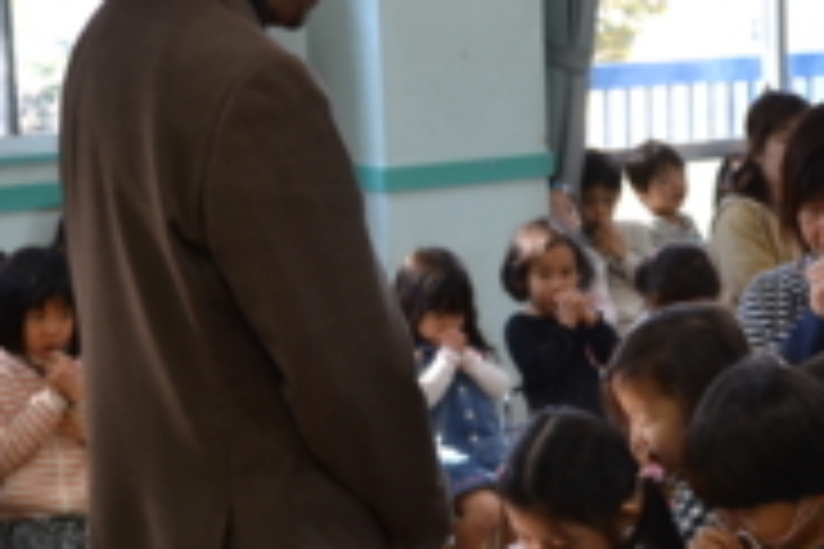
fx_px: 2403
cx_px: 621
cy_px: 353
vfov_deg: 13.0
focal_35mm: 105
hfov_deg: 19.3
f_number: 4.8
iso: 400
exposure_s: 1/40
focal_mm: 32
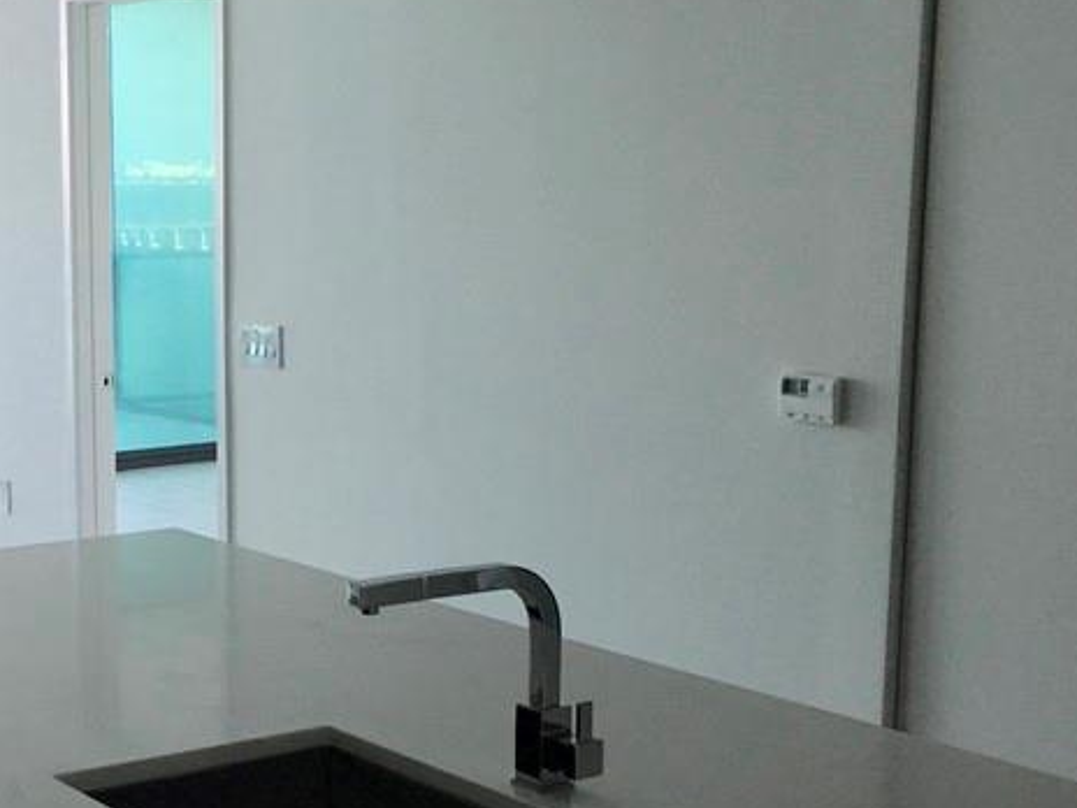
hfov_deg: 29.4
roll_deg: +0.7
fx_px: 1991
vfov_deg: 22.8
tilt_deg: -9.3
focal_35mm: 64
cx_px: 183
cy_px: 562
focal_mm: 4.15
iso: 25
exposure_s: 1/120
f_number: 2.2
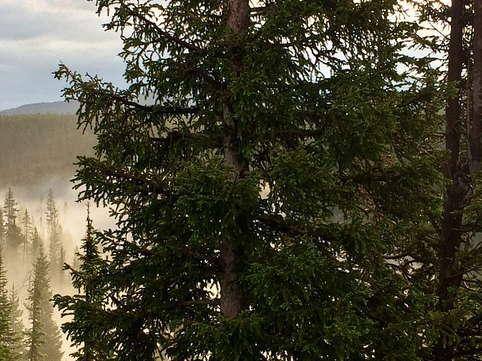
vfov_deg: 20.7
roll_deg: +1.1
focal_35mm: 71
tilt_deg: -4.5
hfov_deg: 27.4
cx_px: 240
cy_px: 220
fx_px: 988
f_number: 2.2
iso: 32
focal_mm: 4.15
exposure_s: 1/348
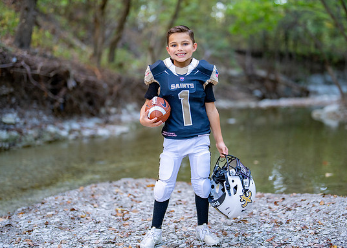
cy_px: 118
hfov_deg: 31.2
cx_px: 195
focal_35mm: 63
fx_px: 621
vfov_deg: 22.6
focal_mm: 50
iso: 500
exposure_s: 1/500
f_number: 1.2
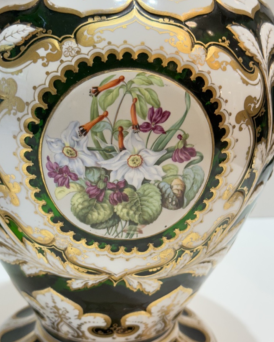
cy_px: 185
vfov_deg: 30.0
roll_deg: -2.0
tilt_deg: -18.3
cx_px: 137
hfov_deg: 24.2
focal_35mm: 63
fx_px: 638
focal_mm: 6.86
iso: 100
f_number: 1.78
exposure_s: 1/100
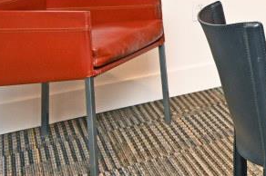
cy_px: -93
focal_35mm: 72
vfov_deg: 17.0
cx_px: 569
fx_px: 531
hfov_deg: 17.3
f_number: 4
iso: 1250
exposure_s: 1/60
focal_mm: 14
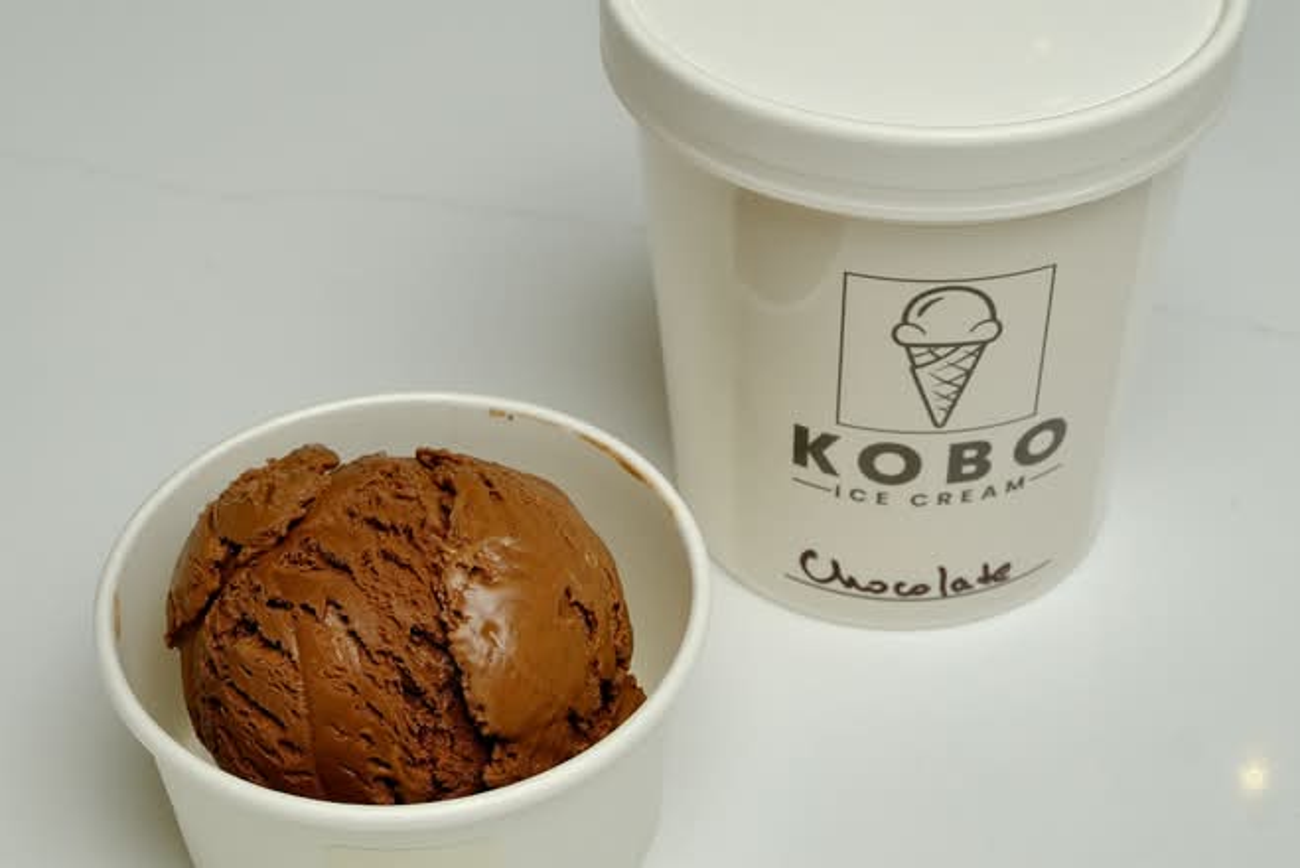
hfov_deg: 43.6
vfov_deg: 29.9
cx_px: 650
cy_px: 434
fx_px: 1626
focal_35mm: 45
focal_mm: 30
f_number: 9
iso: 320
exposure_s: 1/160
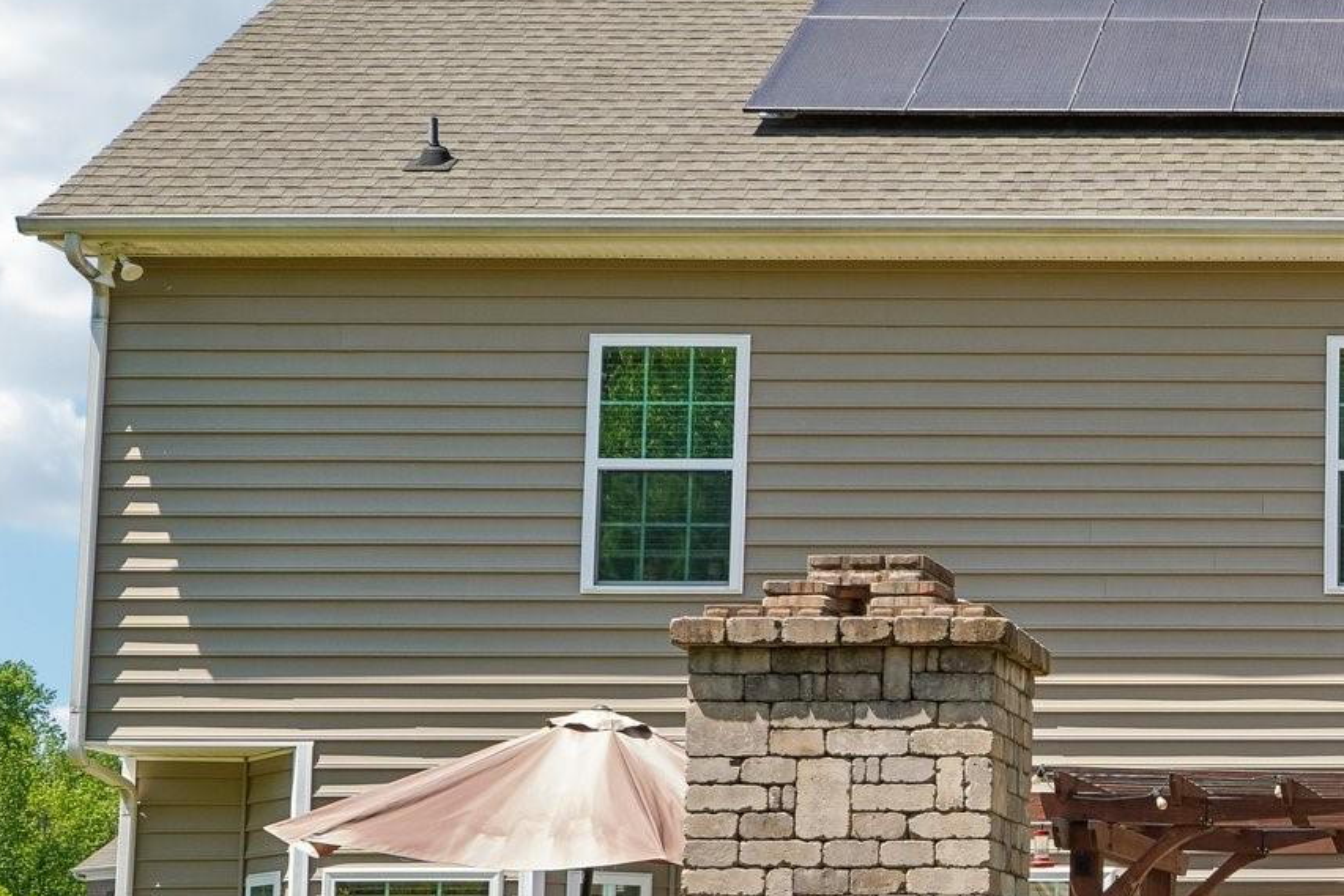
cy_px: 750
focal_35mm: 72
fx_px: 2688
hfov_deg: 25.3
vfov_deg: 18.7
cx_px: 1599
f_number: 8
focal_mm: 20
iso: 100
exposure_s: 1/90
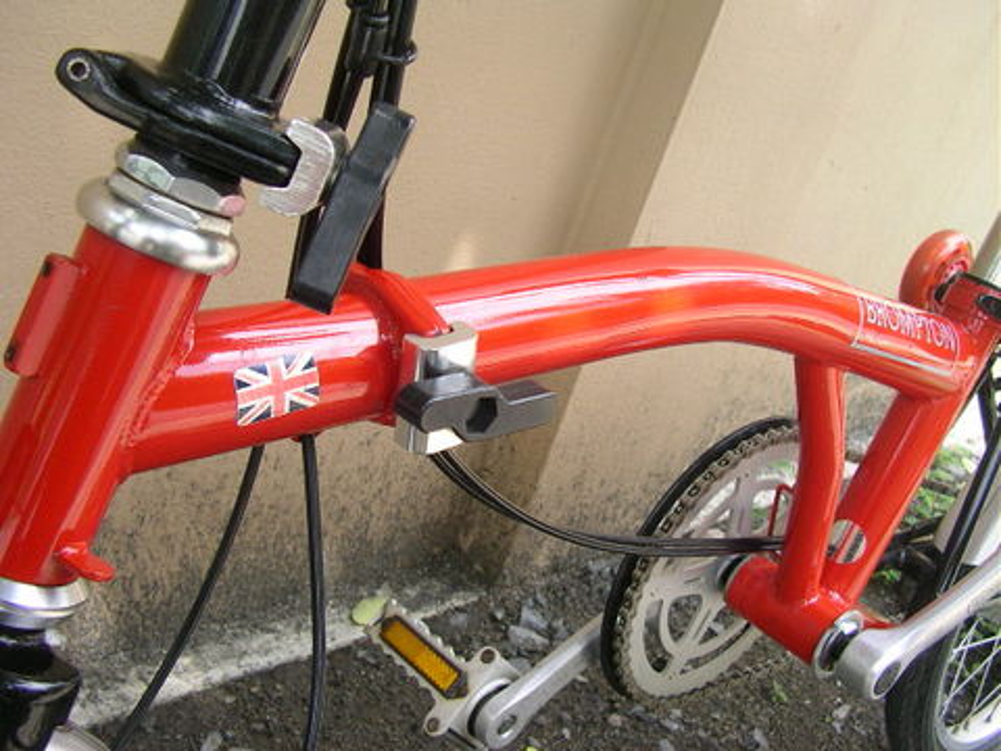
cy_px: 376
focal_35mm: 45
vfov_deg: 32.2
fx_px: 1301
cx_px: 500
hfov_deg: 42.1
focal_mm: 7
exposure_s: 1/140
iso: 50
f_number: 3
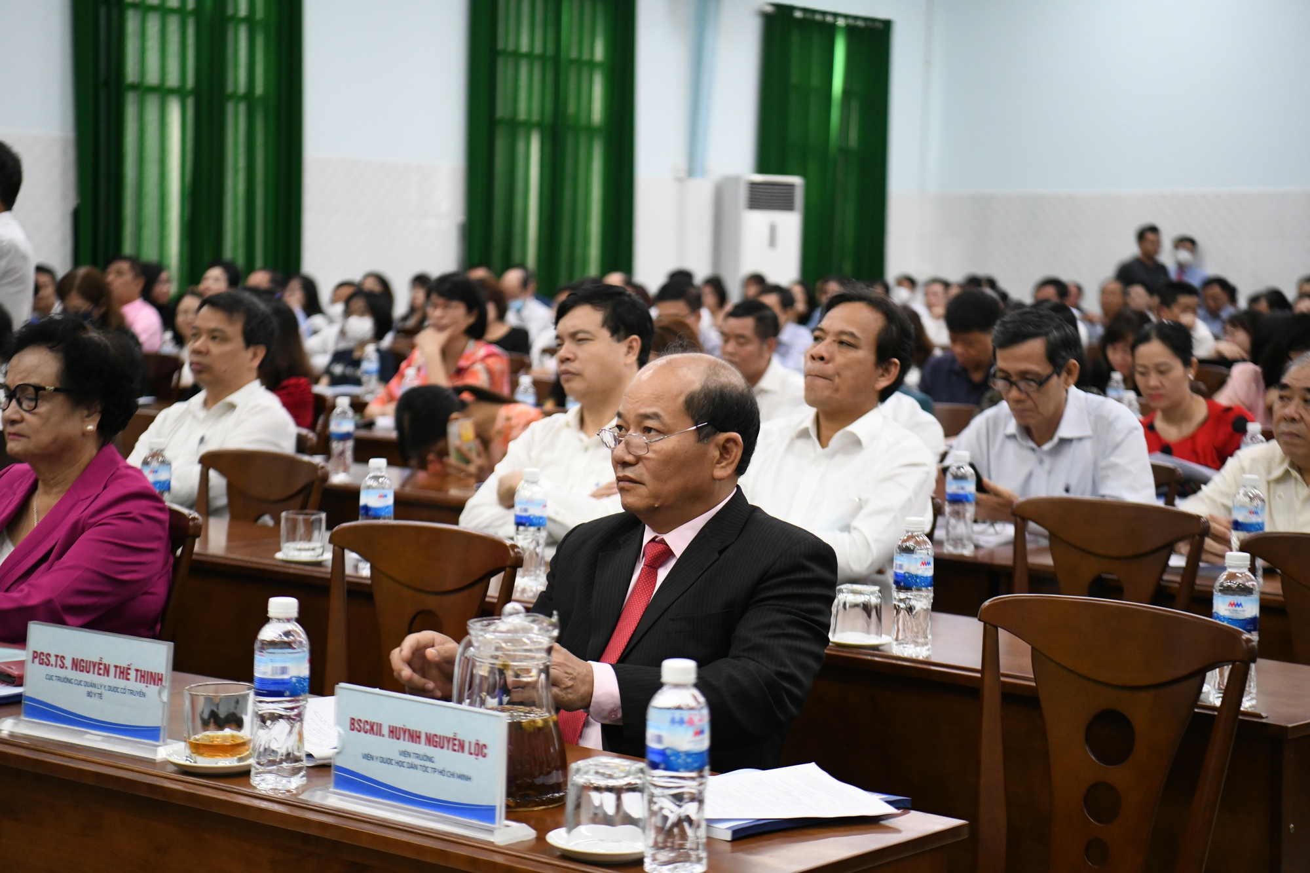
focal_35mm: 70
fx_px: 2547
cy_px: 436
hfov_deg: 28.8
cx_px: 655
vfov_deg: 19.5
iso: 2500
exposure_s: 1/200
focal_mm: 70
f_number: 2.8
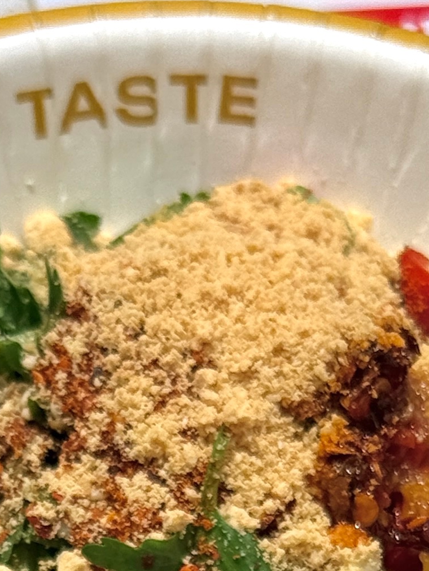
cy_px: 984
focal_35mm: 191
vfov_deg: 9.9
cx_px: 304
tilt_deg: -49.5
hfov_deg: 7.8
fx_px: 3155
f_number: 1.78
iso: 64
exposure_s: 1/778
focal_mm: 6.76
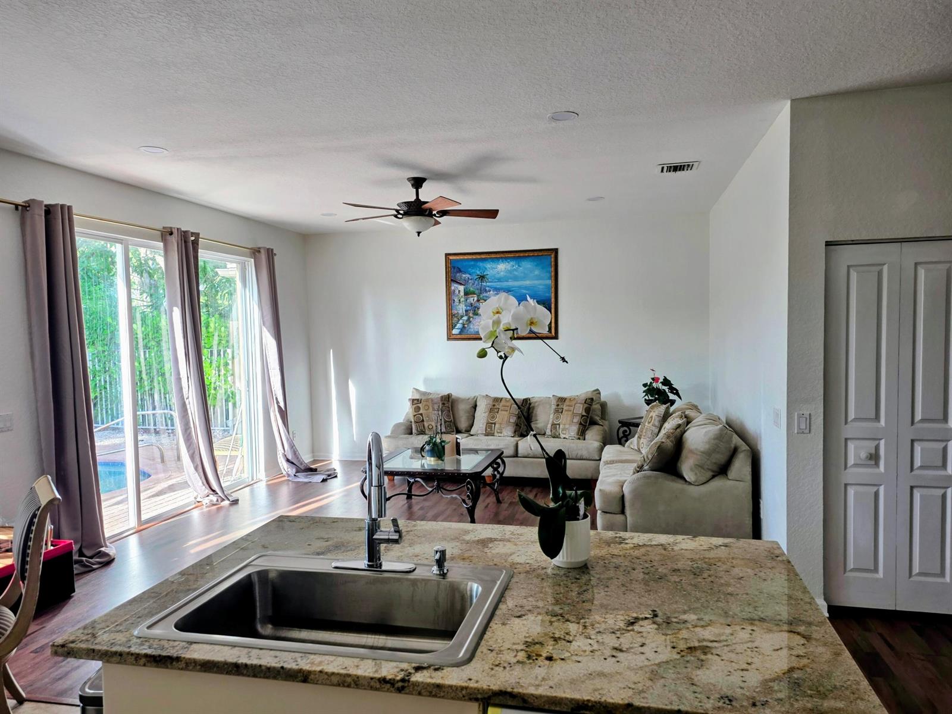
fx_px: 633
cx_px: 476
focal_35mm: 23
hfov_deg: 73.9
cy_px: 357
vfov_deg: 58.9
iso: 32
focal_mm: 6.25
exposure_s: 1/180
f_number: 1.7
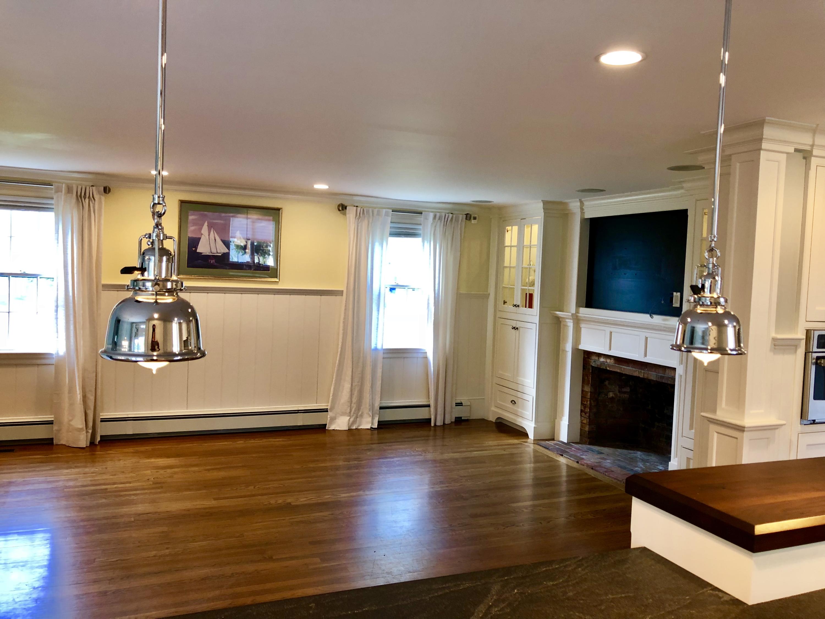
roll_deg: -3.5
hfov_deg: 63.4
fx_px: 667
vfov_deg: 49.7
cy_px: 310
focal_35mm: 28
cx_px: 412
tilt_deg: -2.2
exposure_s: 1/20
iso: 40
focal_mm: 3.99
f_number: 1.8
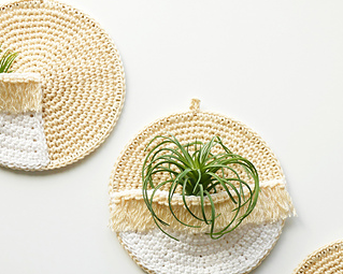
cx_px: 213
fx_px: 995
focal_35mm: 98
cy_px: 216
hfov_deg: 19.5
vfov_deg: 15.6
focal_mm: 25
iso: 200
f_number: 3.5
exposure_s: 1/400
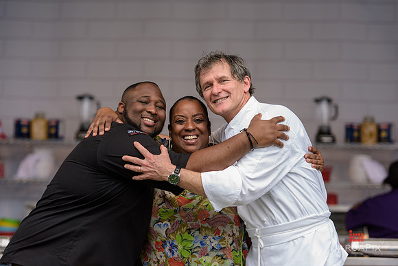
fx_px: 1161
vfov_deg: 13.0
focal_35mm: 105
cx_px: 199
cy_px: 133
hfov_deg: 19.5
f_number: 3.2
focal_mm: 105
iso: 250
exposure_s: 1/800
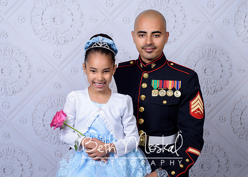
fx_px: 469
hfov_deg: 29.6
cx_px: 134
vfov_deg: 21.4
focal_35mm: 67
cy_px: 86
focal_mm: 50
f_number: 5.6
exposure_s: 1/200
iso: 100
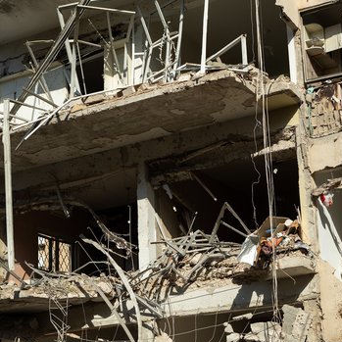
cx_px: 240
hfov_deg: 24.8
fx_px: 771
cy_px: 233
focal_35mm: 69
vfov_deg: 24.9
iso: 160
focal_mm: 35
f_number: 3.5
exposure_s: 1/2500
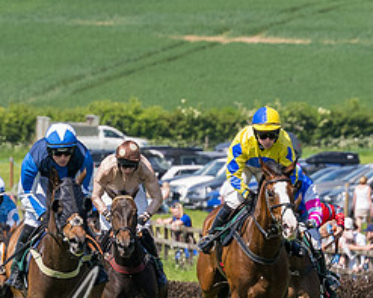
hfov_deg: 2.4
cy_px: 142
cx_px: 201
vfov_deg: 1.9
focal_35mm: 818
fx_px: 9020
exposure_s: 1/3200
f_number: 4
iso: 400
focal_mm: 135
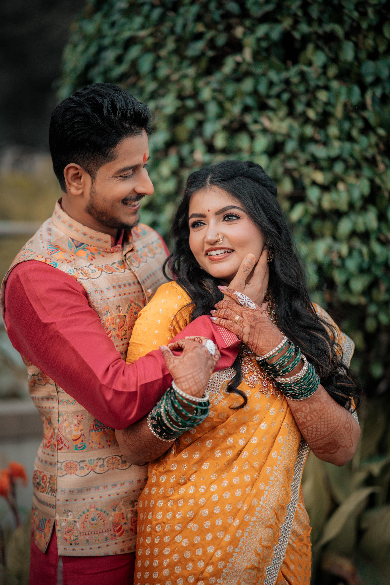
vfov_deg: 23.9
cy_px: 292
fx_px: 1381
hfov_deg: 16.1
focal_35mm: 85
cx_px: 195
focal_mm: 85
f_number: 1.4
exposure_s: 1/250
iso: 640
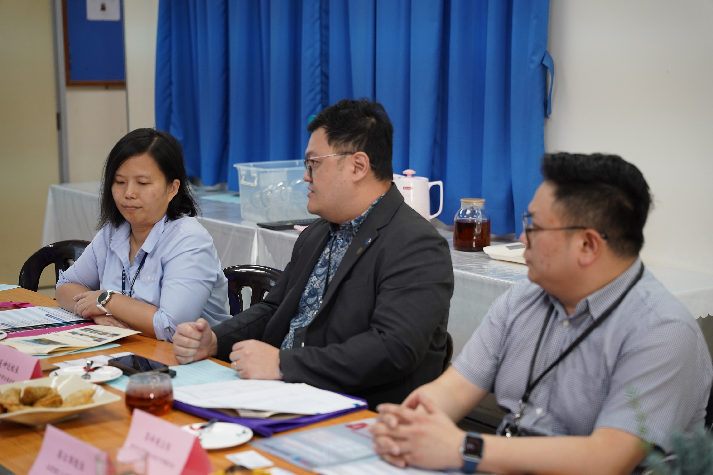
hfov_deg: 28.8
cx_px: 356
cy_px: 238
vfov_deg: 19.5
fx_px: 1386
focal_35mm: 70
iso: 800
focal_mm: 70
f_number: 3.2
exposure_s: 1/125
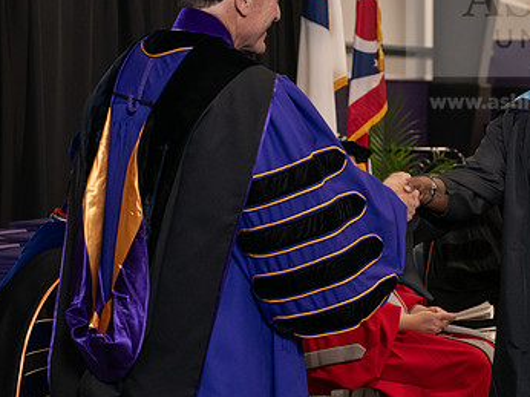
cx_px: 360
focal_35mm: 113
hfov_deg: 17.4
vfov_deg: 13.1
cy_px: 134
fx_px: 1729
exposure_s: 1/125
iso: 2000
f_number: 5
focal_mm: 70
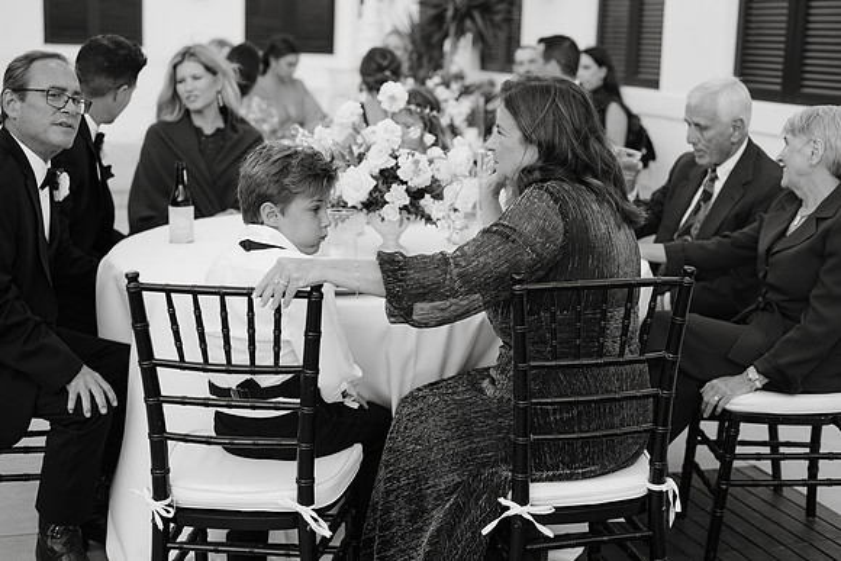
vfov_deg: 27.0
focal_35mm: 50
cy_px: 280
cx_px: 420
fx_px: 1168
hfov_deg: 39.6
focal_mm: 50
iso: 200
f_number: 2.8
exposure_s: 1/500
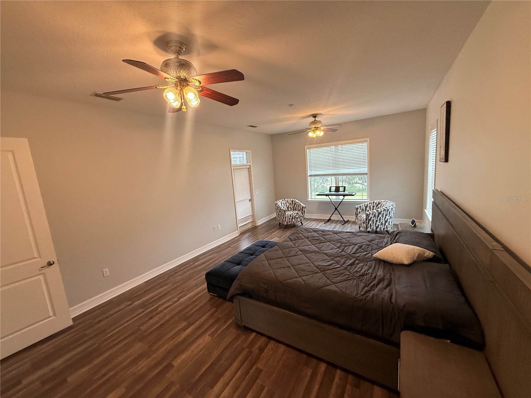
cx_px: 266
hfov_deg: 102.1
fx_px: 215
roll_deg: +3.7
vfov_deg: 85.7
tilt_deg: -8.3
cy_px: 199
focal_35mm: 14
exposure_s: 1/120
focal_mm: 2.22
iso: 320
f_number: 2.2
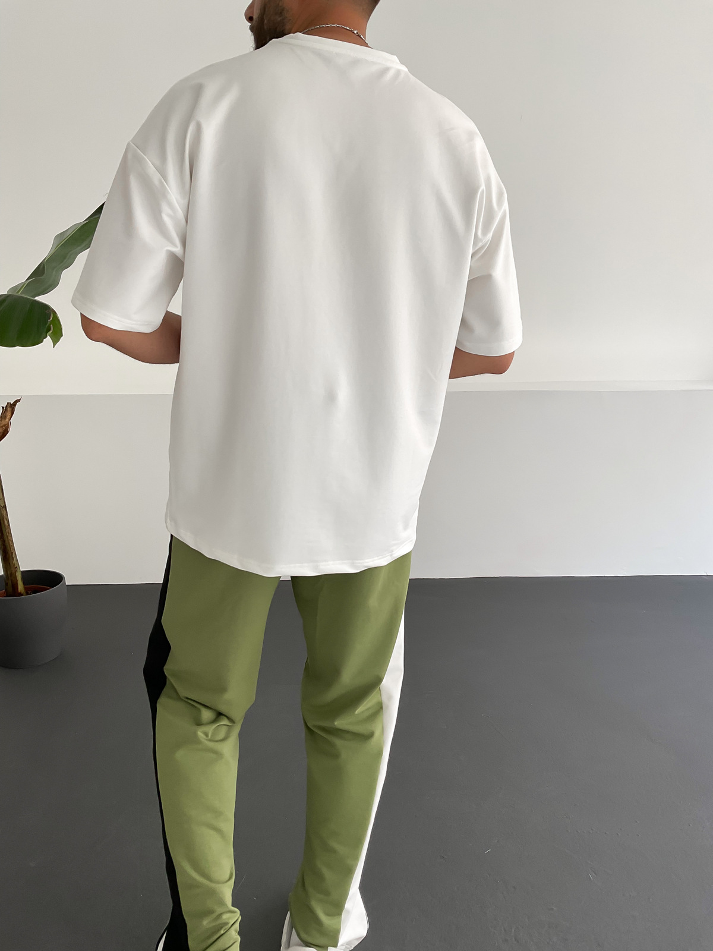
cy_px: 476
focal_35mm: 29
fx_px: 796
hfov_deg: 48.2
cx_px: 356
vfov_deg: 61.7
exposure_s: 1/120
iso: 25
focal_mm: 3
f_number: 1.8
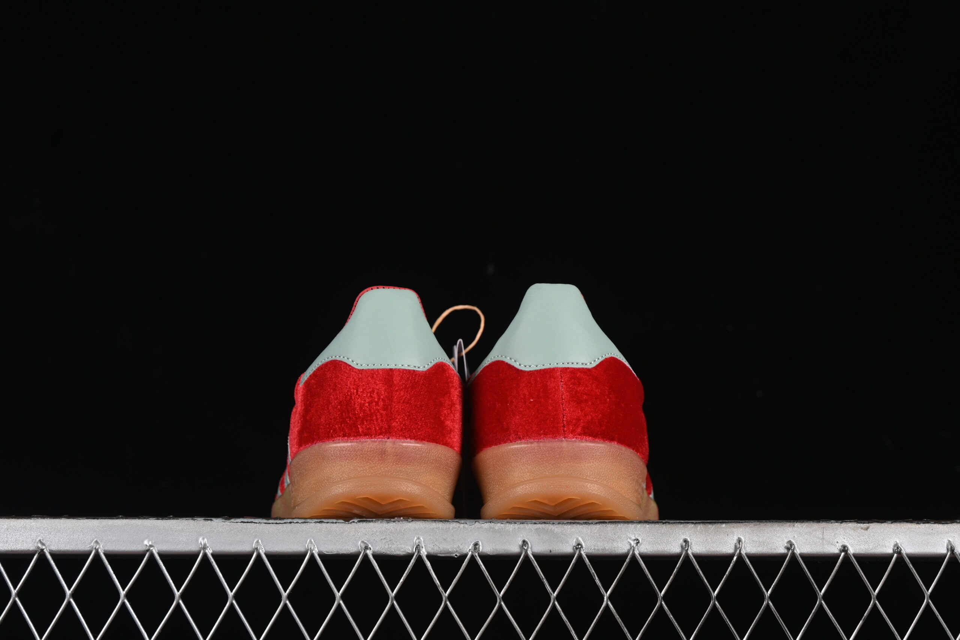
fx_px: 2000
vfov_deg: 18.2
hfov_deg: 27.0
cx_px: 480
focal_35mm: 75
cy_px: 320
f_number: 8
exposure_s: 1/80
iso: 160
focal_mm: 50
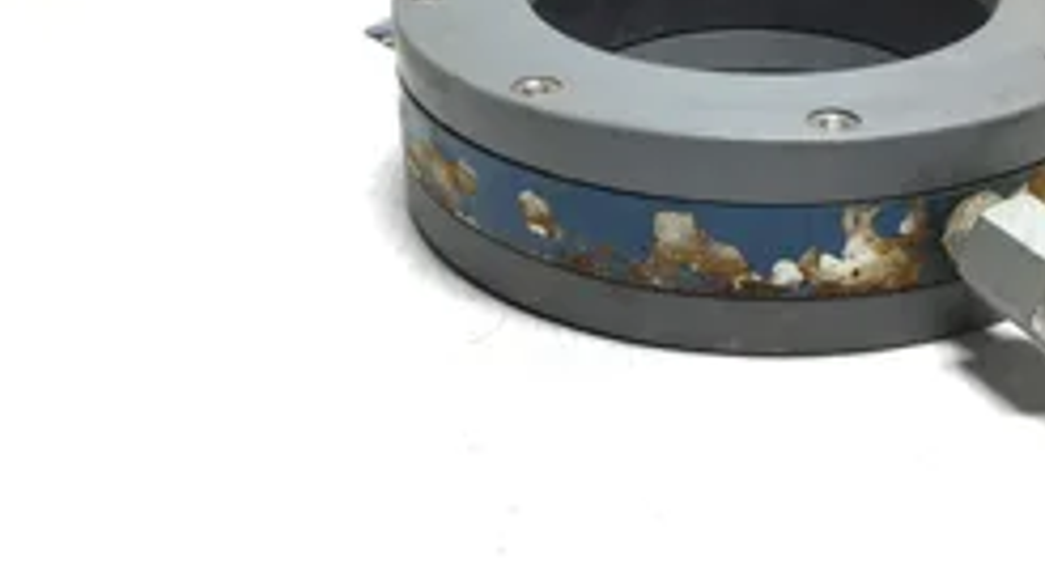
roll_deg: +0.1
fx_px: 1523
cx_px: 646
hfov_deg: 37.7
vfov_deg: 21.3
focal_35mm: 55
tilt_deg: -20.6
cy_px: 51
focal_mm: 3.3
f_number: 2.4
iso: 25
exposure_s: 1/60
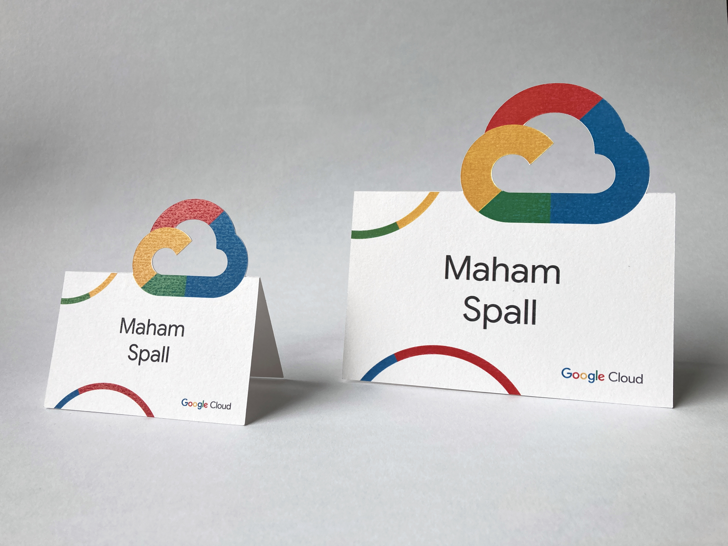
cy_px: 273
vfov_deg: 49.7
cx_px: 364
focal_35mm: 28
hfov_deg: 63.4
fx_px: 589
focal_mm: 3.99
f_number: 1.8
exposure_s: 1/261
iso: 20
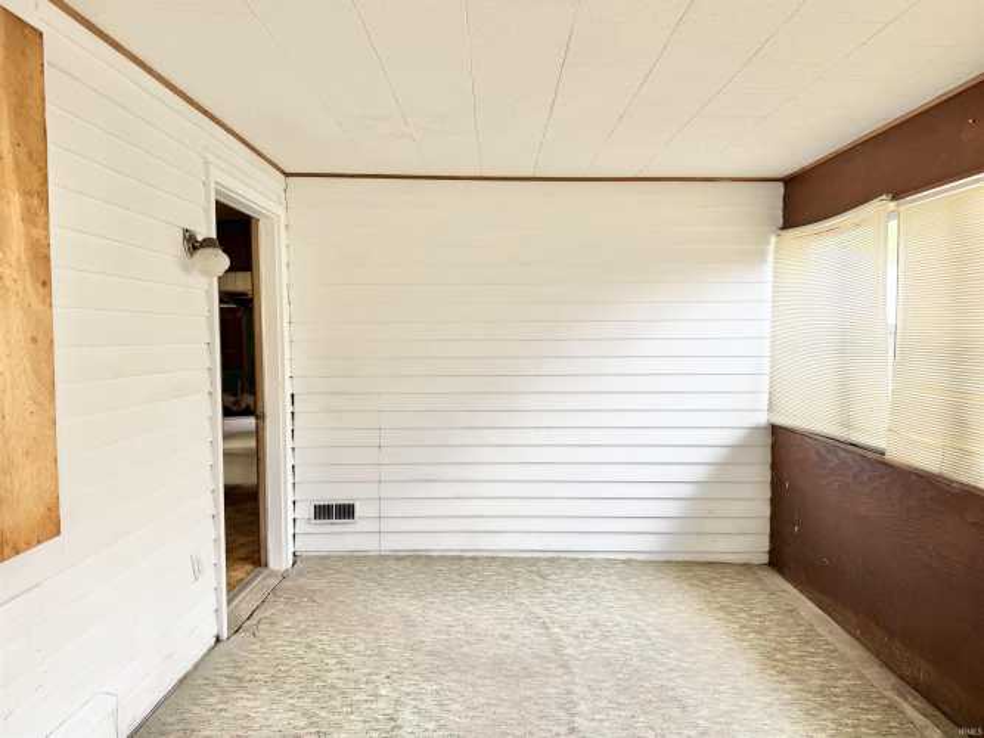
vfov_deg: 56.8
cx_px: 492
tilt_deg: -3.5
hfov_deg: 71.6
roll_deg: +0.6
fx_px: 682
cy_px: 369
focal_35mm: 24
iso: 64
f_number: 1.78
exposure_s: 1/123
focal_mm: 6.76
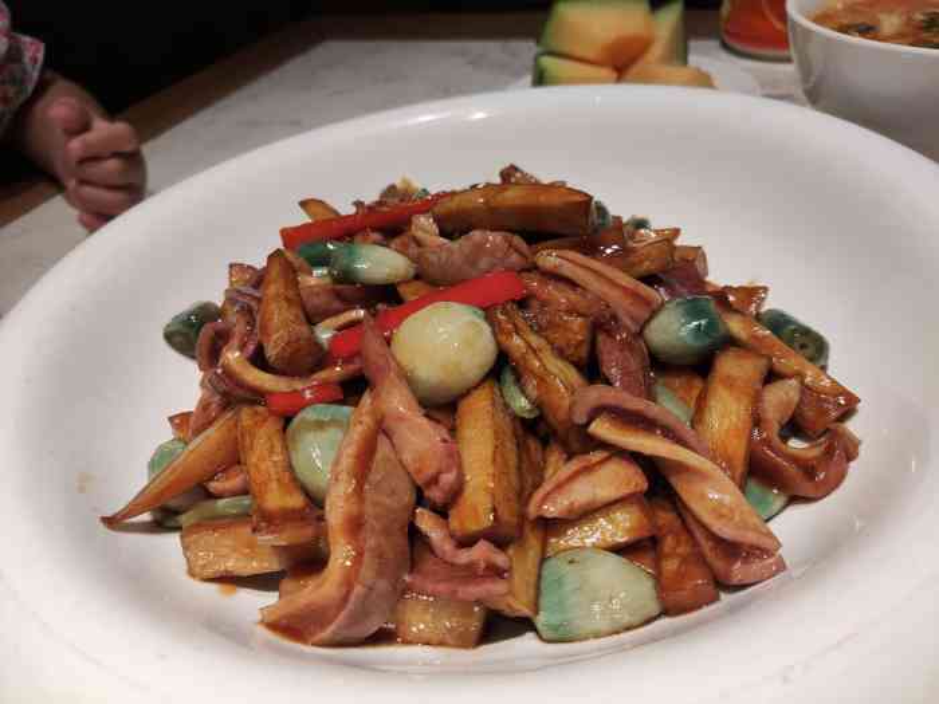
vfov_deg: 54.9
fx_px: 678
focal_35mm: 25
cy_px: 352
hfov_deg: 69.4
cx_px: 470
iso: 93
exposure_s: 1/100
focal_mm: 4.71
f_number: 1.79
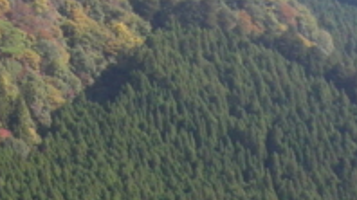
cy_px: -236
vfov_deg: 7.5
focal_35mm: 154
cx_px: -301
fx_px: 1457
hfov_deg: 12.6
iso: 64
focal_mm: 6.2
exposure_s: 1/250
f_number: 3.8
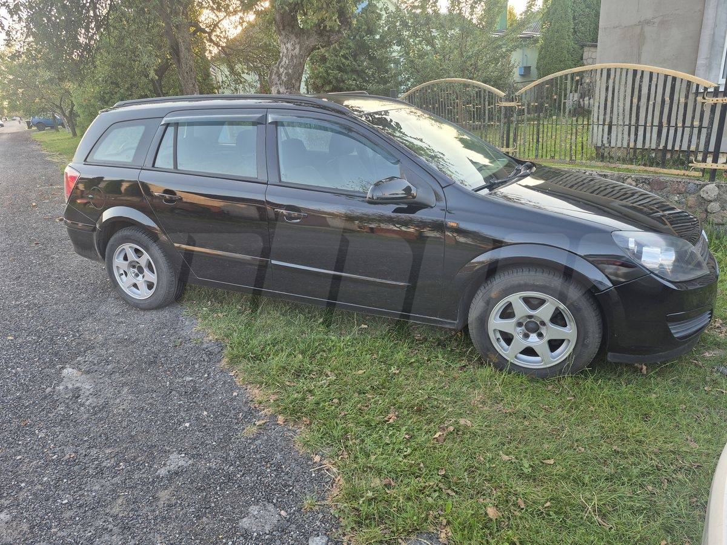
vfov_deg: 58.9
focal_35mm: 23
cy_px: 272
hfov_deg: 73.9
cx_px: 364
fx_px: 483
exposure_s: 1/180
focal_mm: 5.4
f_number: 1.8
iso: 50
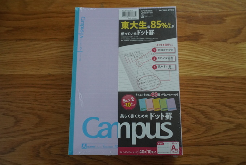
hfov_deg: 57.2
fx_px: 226
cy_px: 82
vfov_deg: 40.0
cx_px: 123
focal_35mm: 33
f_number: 8
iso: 2500
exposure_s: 1/40
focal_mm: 22
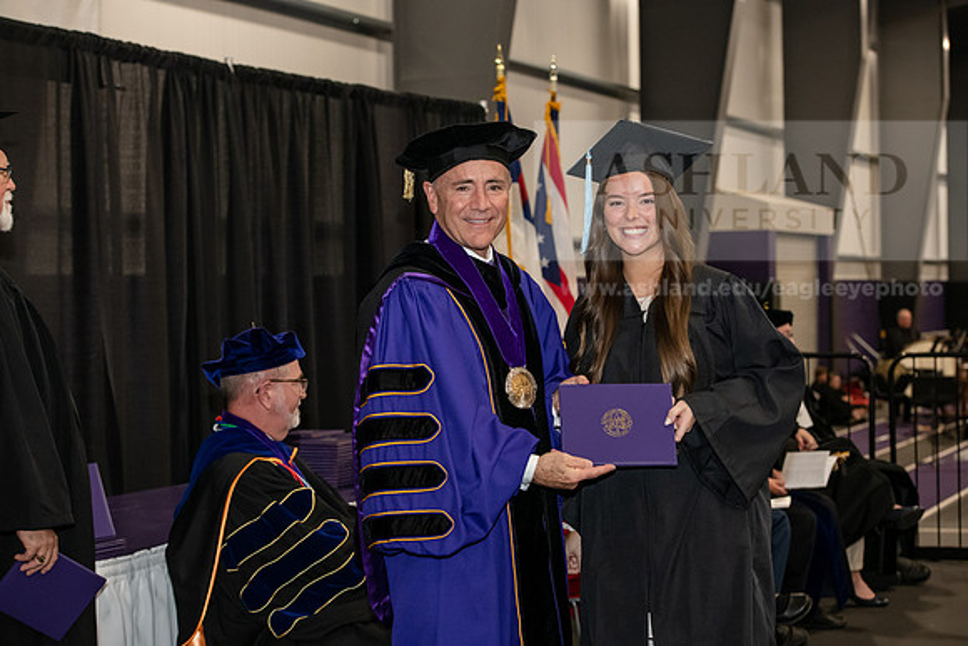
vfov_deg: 19.5
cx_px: 484
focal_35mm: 70
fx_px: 1883
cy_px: 323
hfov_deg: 28.8
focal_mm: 70
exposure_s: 1/200
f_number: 5
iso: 2500
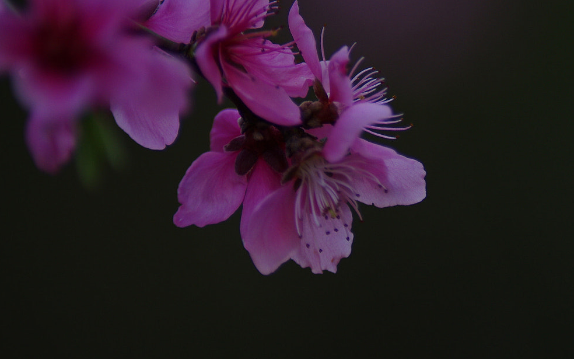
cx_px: 374
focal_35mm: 496
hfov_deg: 4.2
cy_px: 148
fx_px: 7759
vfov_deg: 2.6
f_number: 3.2
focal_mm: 200
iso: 200
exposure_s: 1/160
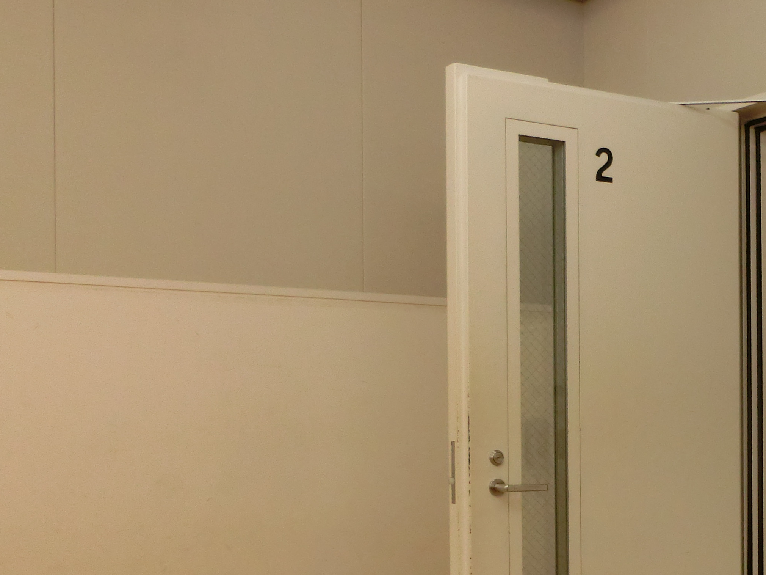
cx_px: 701
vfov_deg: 25.2
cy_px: 468
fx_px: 1261
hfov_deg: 32.0
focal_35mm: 57
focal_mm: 4.5
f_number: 3.5
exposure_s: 1/125
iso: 200
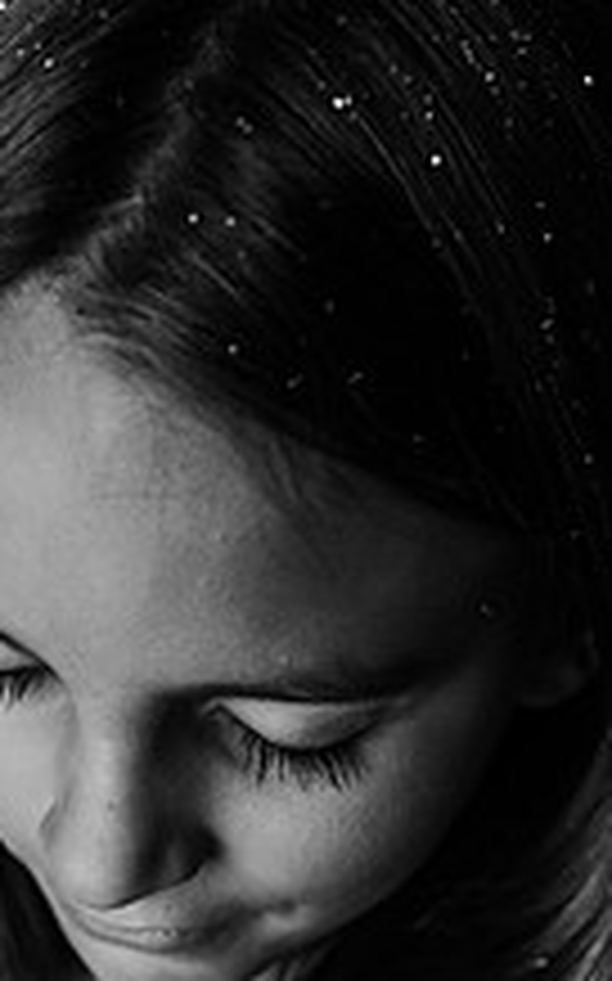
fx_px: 1737
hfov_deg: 20.0
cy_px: 763
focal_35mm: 65
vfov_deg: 30.9
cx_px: 279
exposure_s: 1/200
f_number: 2.8
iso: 100
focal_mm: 24
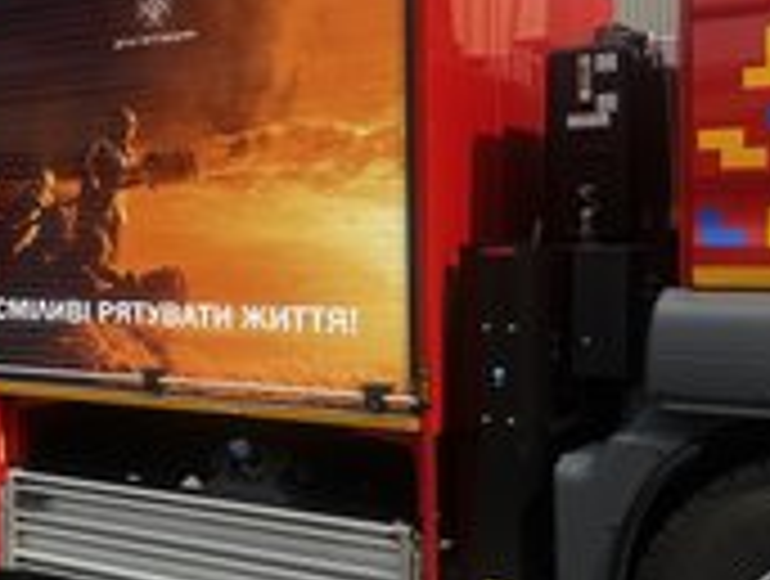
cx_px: -27
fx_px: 1248
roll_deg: +1.6
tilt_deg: +1.8
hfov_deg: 31.3
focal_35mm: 56
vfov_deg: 26.1
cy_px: 220
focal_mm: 6.86
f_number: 1.78
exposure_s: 1/2660
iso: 80
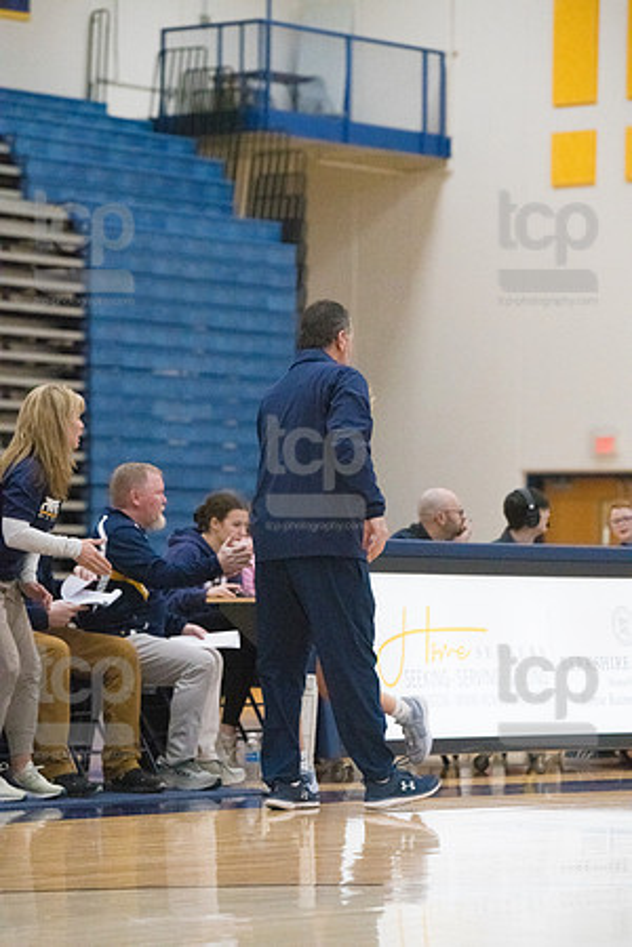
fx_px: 4081
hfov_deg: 8.9
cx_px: 316
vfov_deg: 13.2
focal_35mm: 155
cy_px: 474
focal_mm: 155
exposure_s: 1/1250
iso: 8000
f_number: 4.5
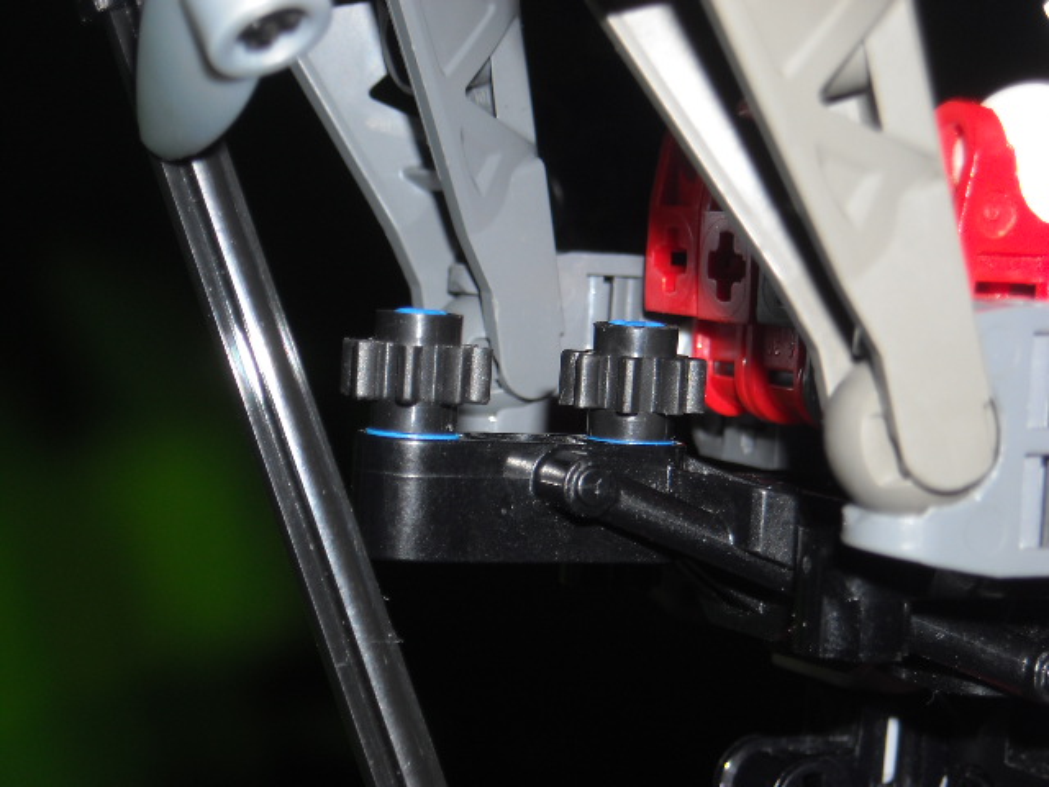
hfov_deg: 18.7
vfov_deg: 14.1
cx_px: 524
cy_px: 394
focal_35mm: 105
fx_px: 3182
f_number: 9.3
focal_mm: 17.1
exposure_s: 1/125
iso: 64
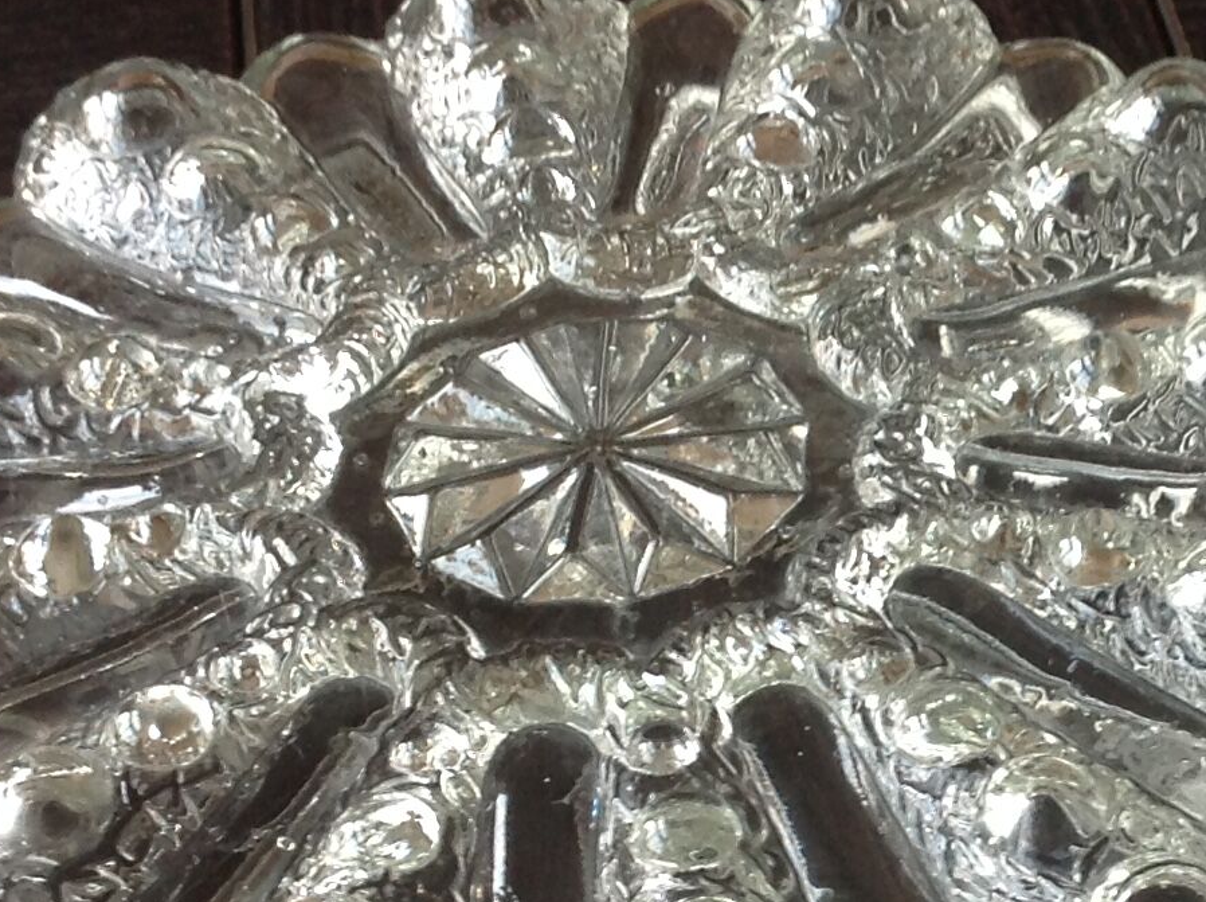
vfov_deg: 14.5
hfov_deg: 19.2
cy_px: 714
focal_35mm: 101
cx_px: 1034
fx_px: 3514
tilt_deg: -47.9
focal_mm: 4.28
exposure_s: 1/15
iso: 80
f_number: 2.4
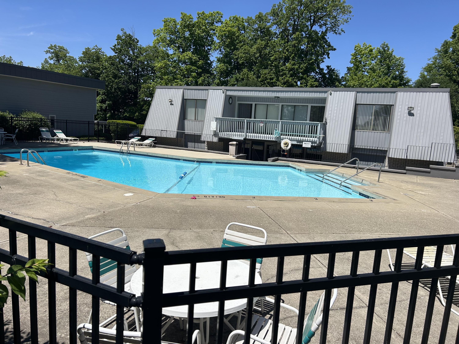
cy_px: 172
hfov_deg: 67.3
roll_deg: -3.3
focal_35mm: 26
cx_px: 230
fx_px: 345
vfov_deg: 53.1
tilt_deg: -9.3
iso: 50
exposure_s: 1/7463
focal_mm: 5.7
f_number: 1.5
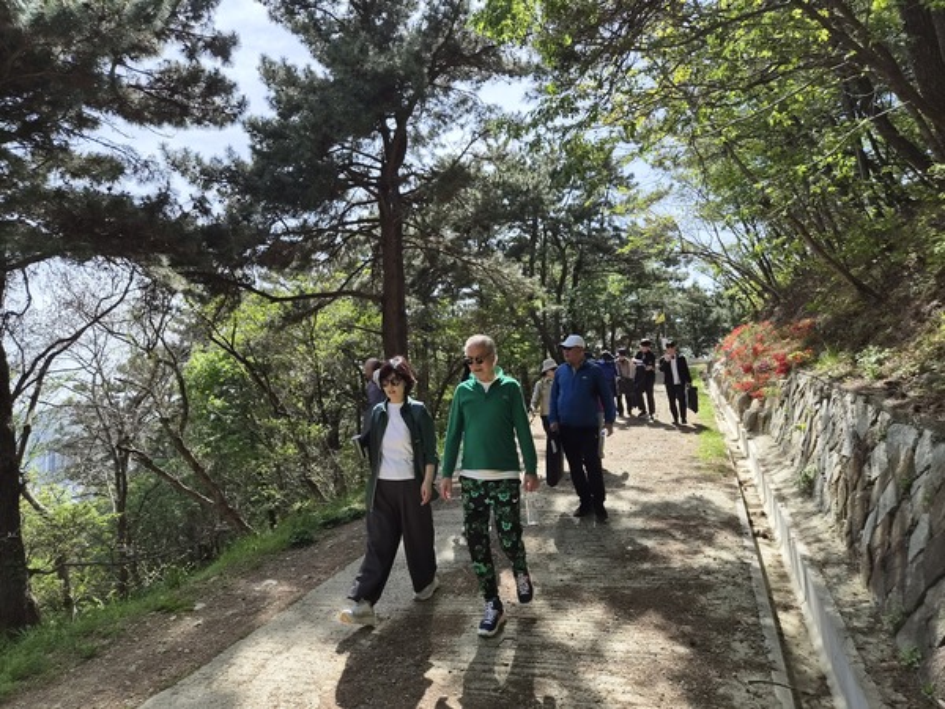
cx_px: 472
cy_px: 354
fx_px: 628
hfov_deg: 73.9
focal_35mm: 23
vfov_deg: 58.9
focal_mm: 5.4
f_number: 1.8
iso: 80
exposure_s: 1/3064
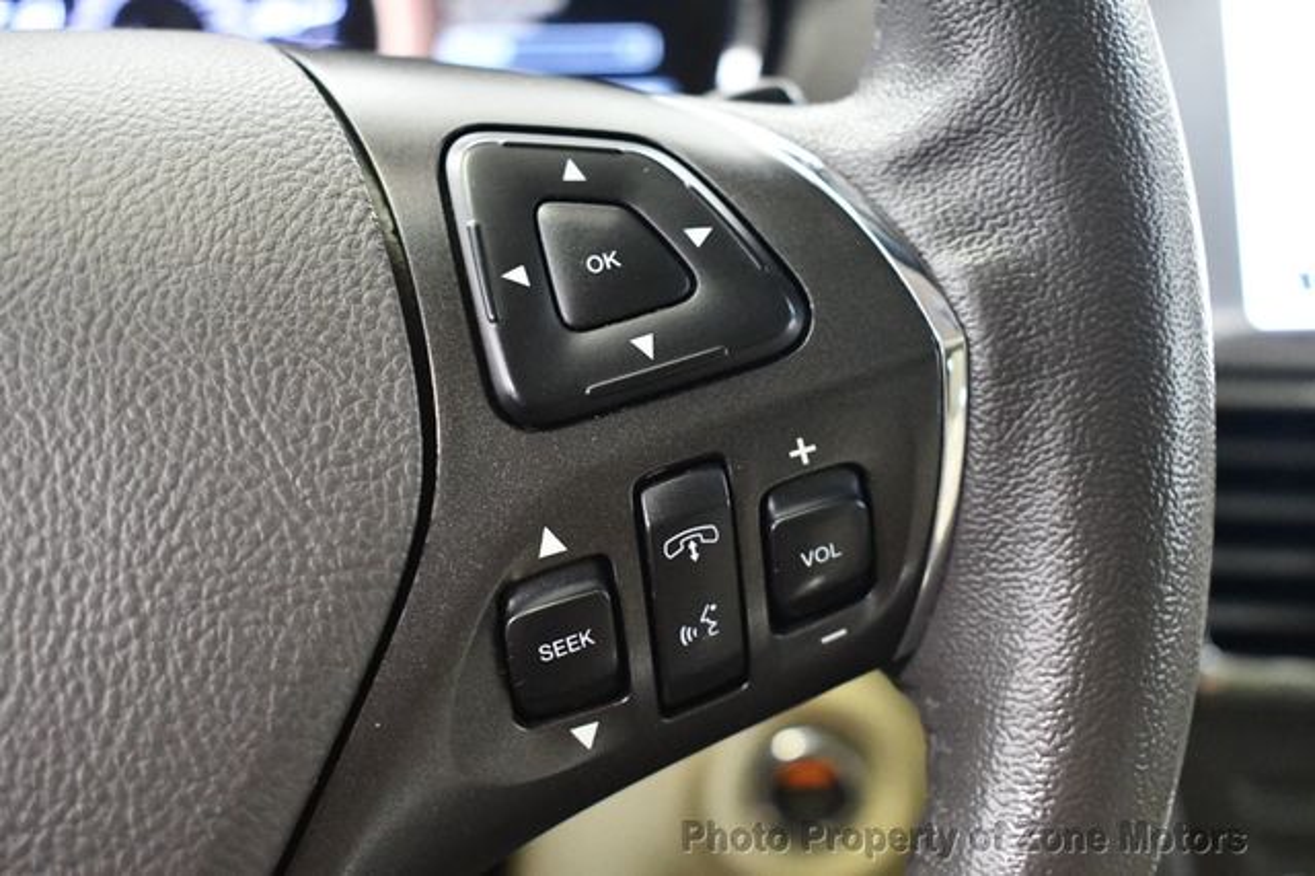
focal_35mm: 51
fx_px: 1862
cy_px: 438
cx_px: 658
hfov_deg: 38.9
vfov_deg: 26.5
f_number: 4.5
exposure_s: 1/60
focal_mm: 34
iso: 9000
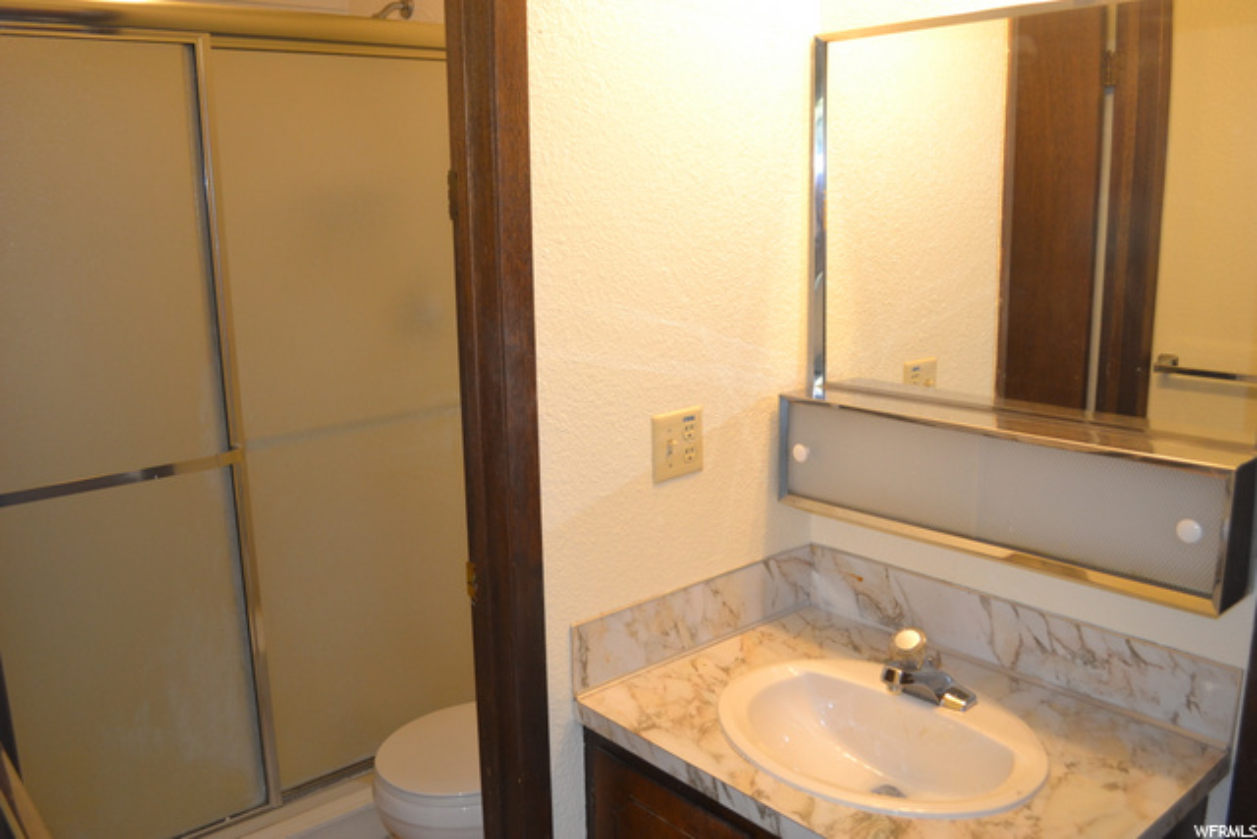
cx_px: 628
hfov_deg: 61.9
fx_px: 1048
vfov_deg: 43.6
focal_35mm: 30
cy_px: 420
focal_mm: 20
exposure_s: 1/60
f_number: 3.8
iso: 640
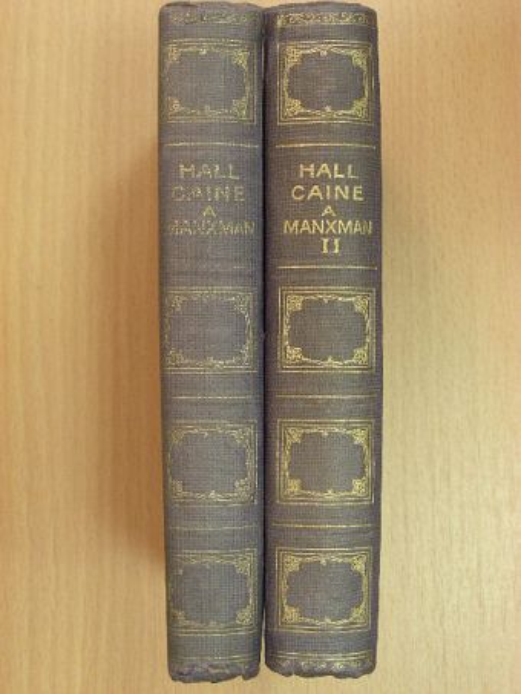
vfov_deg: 33.2
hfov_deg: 25.2
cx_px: 260
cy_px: 347
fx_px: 1163
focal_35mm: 58
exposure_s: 1/17.2
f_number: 3.5
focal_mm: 9.7
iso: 200
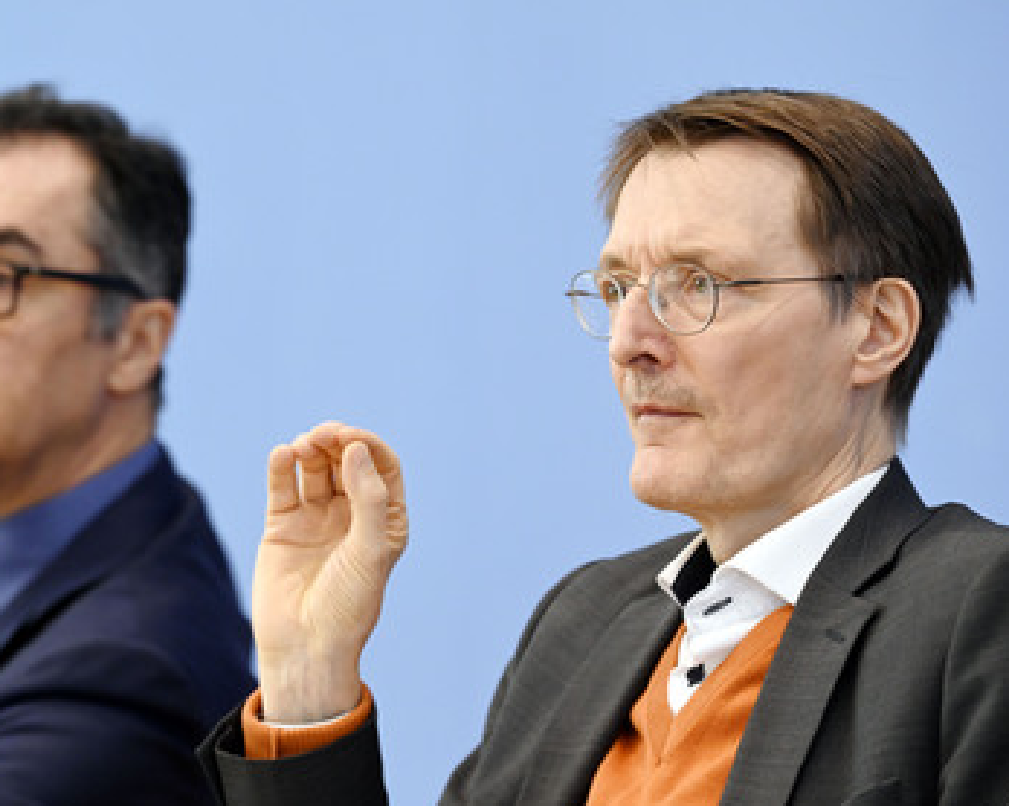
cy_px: 400
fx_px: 6536
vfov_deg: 7.1
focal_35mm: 219
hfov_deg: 8.8
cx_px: 428
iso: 2500
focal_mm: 180
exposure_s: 1/1250
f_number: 4
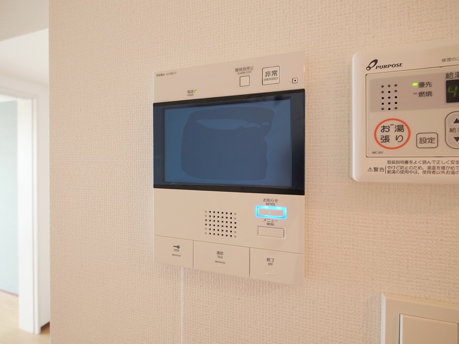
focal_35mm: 14
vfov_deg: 85.7
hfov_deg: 102.1
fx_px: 186
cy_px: 172
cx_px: 230
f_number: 4
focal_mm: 7
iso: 640
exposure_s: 1/30
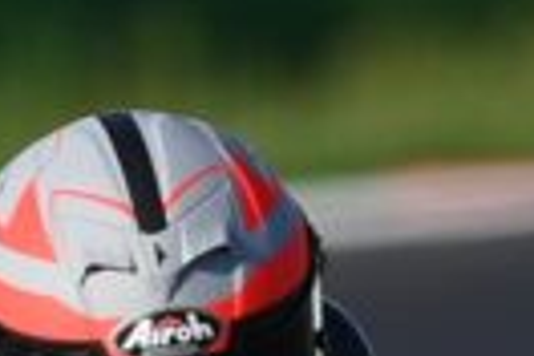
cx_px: 441
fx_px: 86279
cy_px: 1094
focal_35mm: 5817
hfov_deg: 0.4
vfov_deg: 0.2
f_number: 5.6
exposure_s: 1/1250
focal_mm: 500
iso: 200
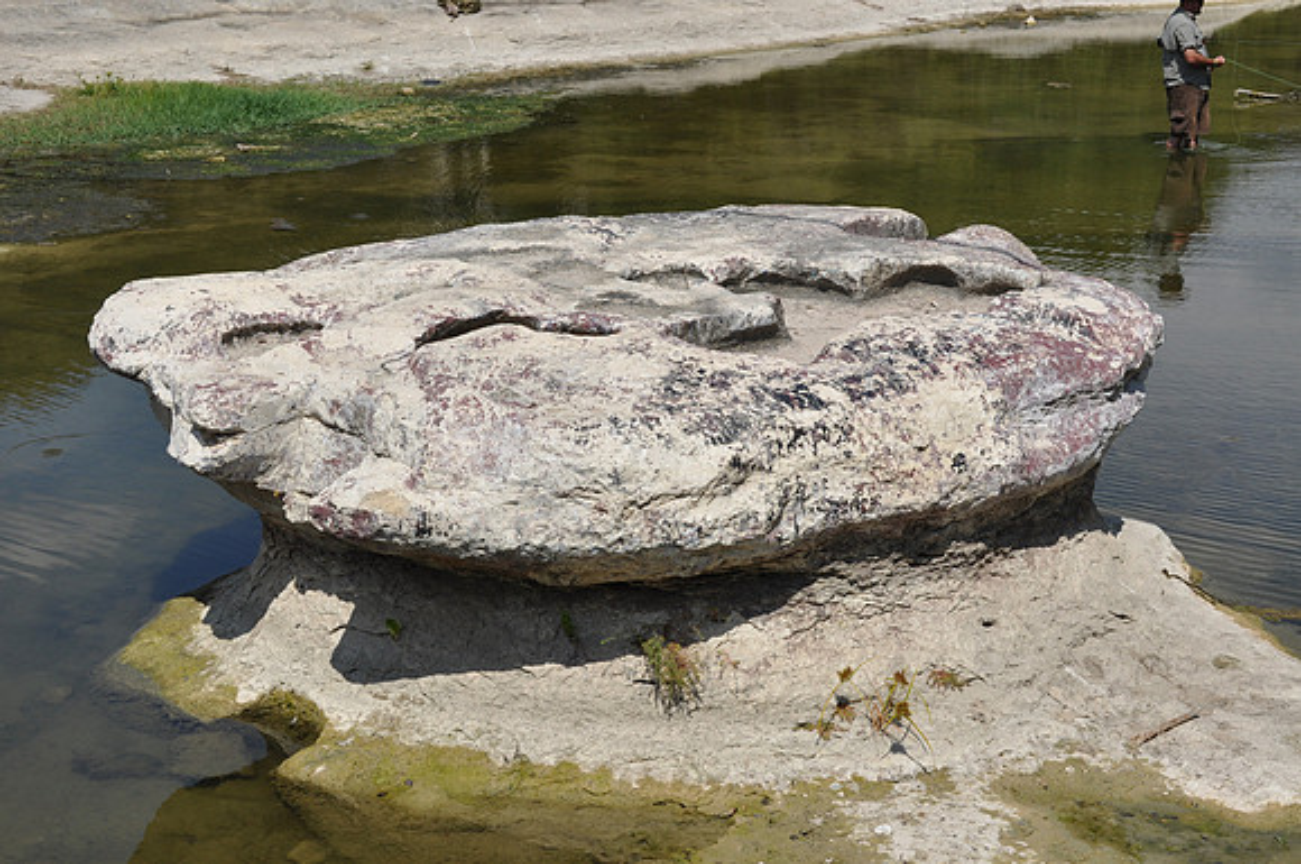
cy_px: 432
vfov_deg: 20.6
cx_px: 650
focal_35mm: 66
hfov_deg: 30.6
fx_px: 2382
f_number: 9
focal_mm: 44
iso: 200
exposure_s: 1/320
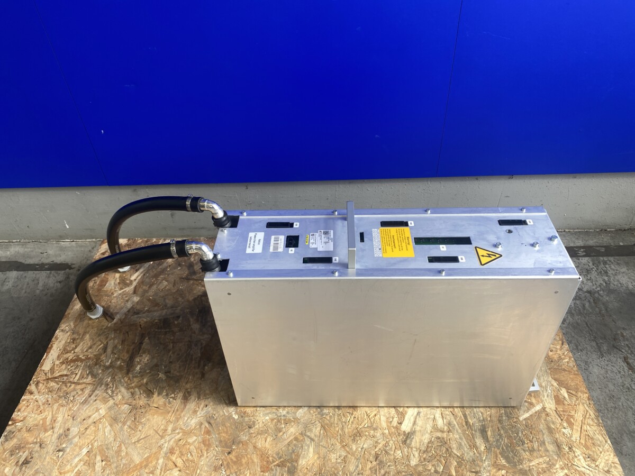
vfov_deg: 53.1
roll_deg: +3.0
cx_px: 318
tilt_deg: -42.2
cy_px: 238
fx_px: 477
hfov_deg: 67.3
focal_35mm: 26
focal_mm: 4.25
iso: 32
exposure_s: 1/100
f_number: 1.8
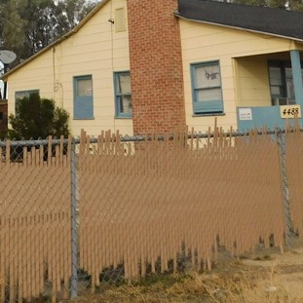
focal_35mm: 67
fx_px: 664
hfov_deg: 25.3
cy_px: -52
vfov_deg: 23.7
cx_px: 61
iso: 125
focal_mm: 4
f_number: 6
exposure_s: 1/400
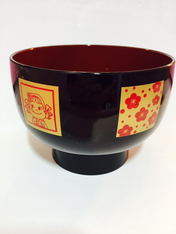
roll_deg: -1.1
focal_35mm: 29
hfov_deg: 48.2
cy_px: 117
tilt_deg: -23.4
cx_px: 88
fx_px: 197
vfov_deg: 61.7
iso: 125
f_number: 2.2
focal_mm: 4.15
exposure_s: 1/33
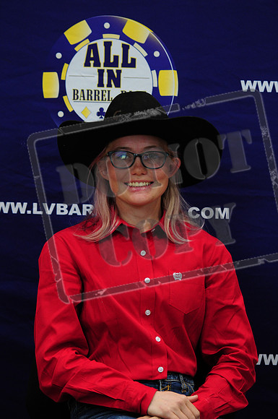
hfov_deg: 11.1
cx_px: 139
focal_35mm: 123
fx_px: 1429
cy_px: 210
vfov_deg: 16.7
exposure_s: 1/125
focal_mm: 82
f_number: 4
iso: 640
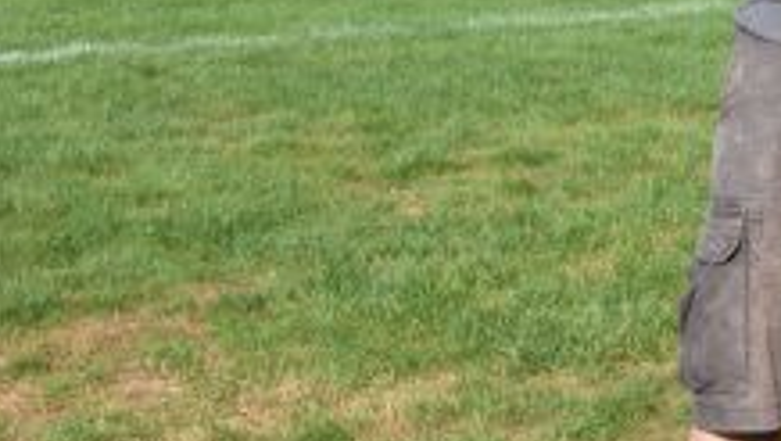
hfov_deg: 12.8
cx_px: 1078
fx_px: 3348
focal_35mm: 162
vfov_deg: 7.4
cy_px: -258
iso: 200
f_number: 9
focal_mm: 35
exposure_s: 1/320
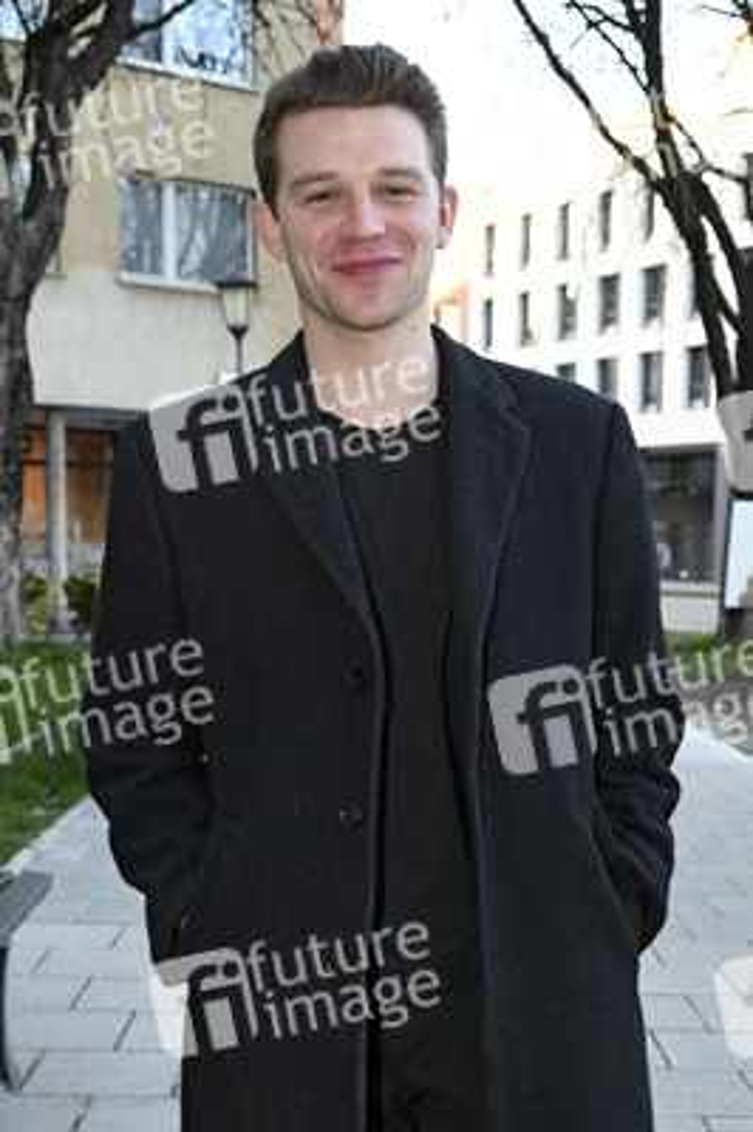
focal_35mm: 33
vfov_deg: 57.3
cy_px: 566
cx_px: 376
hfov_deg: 39.9
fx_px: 1037
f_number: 4.8
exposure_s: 1/125
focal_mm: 33
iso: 640
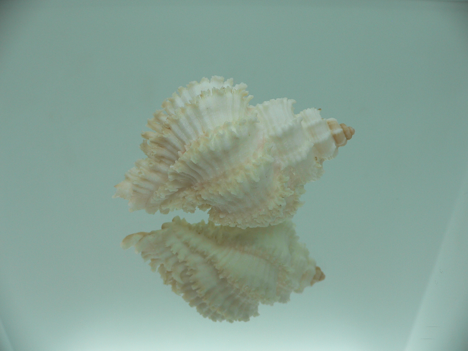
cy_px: 176
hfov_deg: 52.6
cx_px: 234
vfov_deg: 40.7
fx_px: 473
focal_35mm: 35
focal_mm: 4.6
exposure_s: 1/80
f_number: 2.8
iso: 80
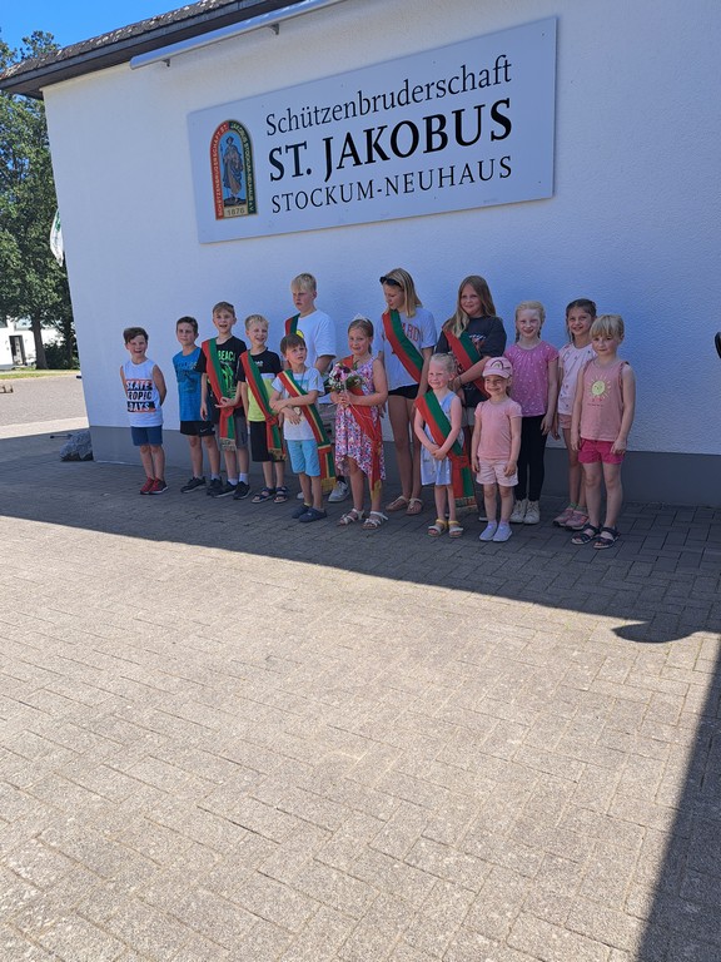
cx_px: 360
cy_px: 481
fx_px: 667
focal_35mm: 24
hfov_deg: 56.8
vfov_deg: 71.6
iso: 50
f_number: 1.8
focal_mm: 5.23
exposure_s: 1/475
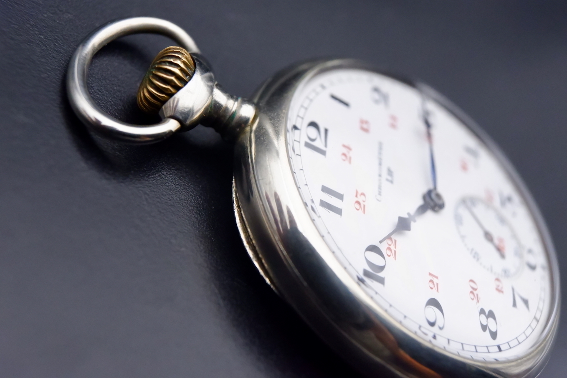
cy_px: 189
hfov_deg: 49.6
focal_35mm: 39
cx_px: 284
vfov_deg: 34.2
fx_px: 614
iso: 6400
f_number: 5.6
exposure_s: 1/4000
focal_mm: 26.5
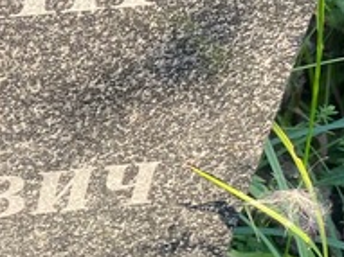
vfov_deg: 13.5
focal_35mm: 109
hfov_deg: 15.3
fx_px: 1083
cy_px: 201
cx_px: -299
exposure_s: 1/122
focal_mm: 4.25
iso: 32
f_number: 1.8
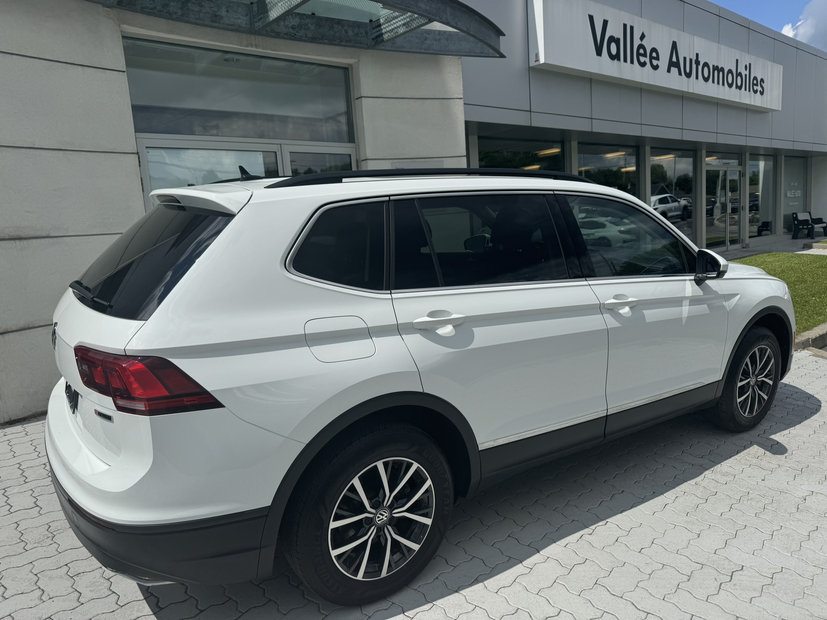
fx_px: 573
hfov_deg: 71.6
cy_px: 310
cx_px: 414
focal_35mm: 24
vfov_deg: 56.8
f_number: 1.78
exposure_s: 1/10417
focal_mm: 6.76
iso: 80
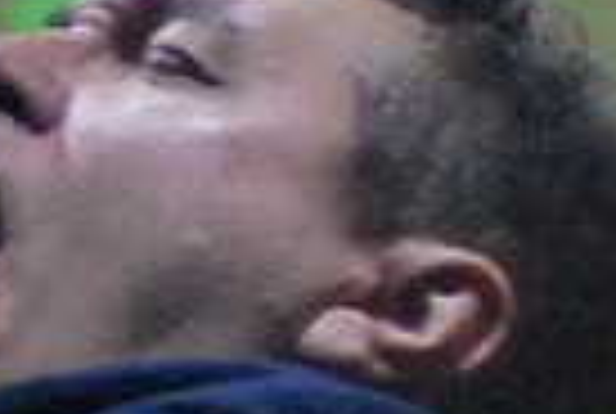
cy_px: 630
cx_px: -814
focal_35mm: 631
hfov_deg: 3.2
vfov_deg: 2.2
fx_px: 10821
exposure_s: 1/400
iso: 1600
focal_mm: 80
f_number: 2.8
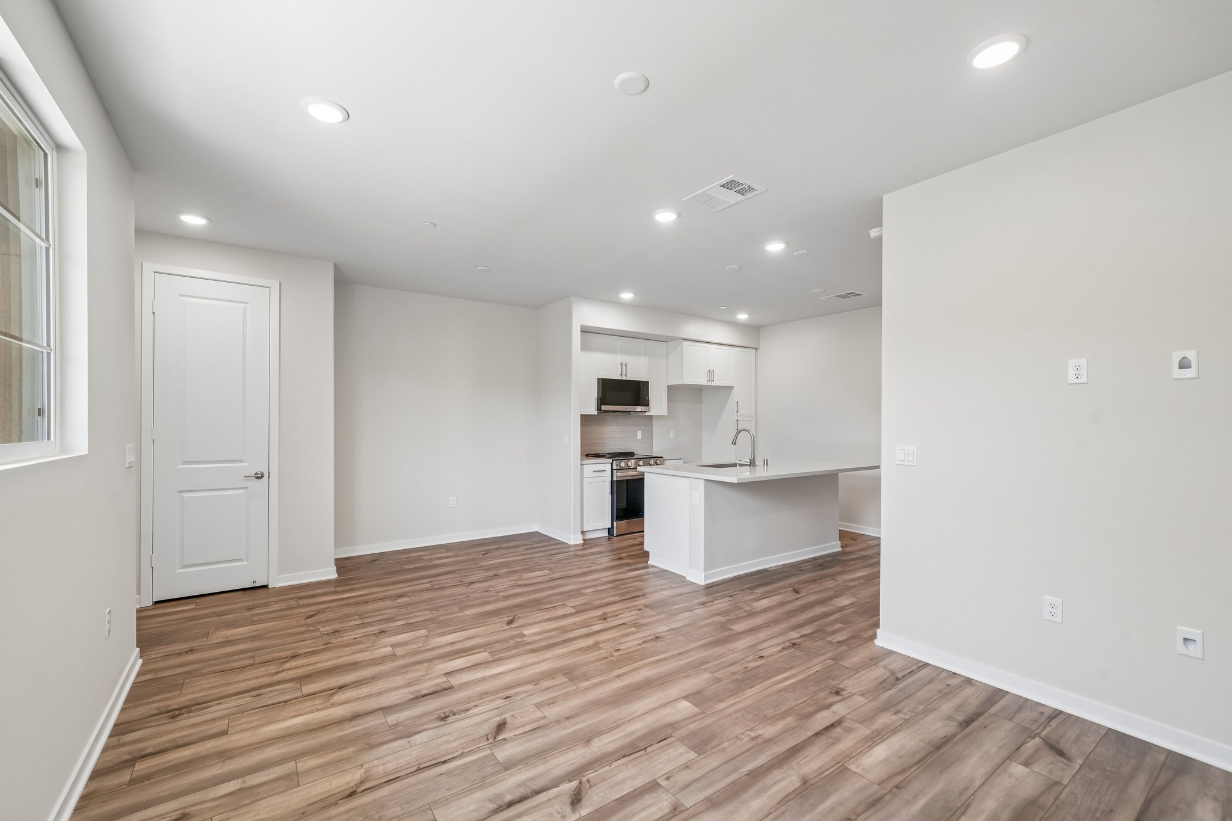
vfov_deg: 81.2
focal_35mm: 14
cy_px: 410
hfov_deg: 104.3
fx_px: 479
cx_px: 616
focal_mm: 14
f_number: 8
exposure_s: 1/20
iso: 400
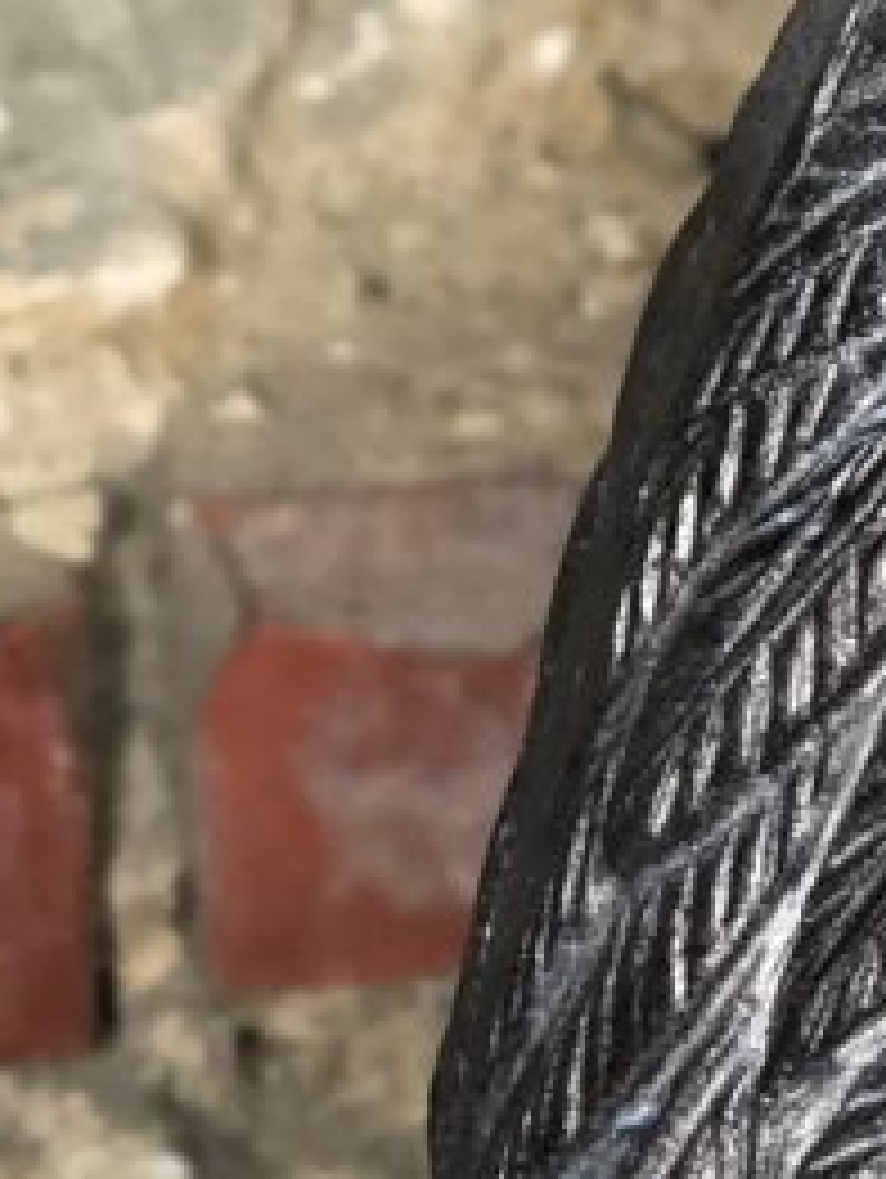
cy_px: 50
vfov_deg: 9.7
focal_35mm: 203
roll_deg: -1.0
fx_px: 6916
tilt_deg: -19.6
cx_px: 1381
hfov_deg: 7.2
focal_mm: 6
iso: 100
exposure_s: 1/33
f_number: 2.4
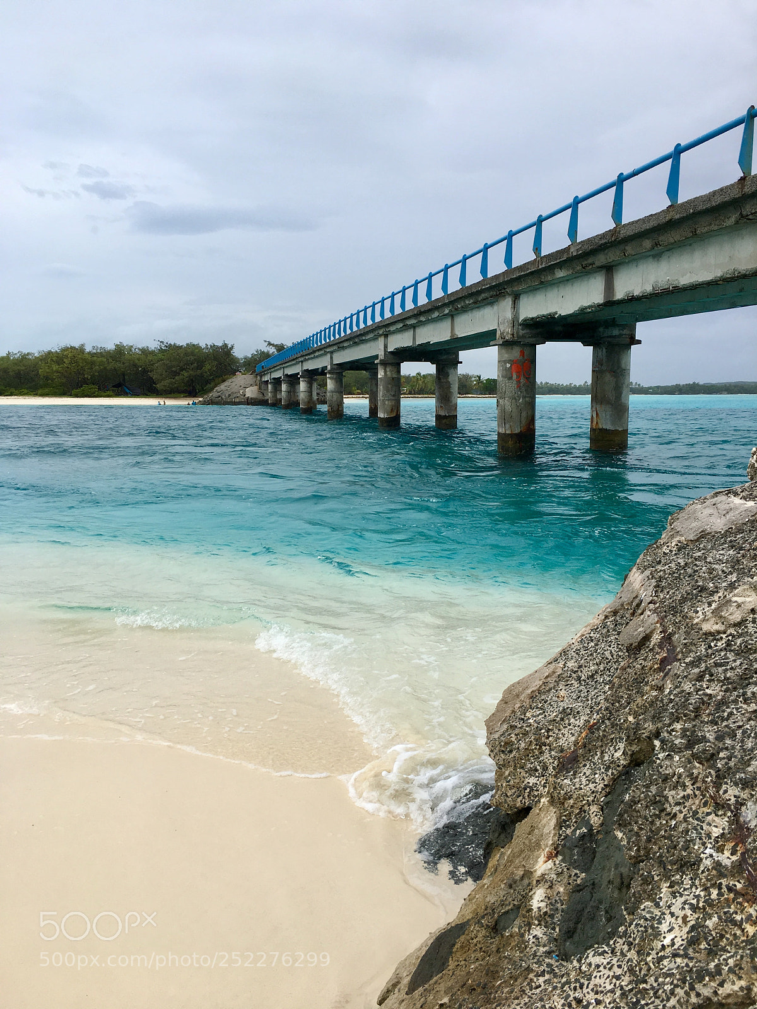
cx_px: 378
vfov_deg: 61.7
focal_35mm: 29
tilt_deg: -6.8
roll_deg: -0.7
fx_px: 846
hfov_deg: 48.2
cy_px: 504
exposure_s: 1/1183
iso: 25
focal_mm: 4.15
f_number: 2.2
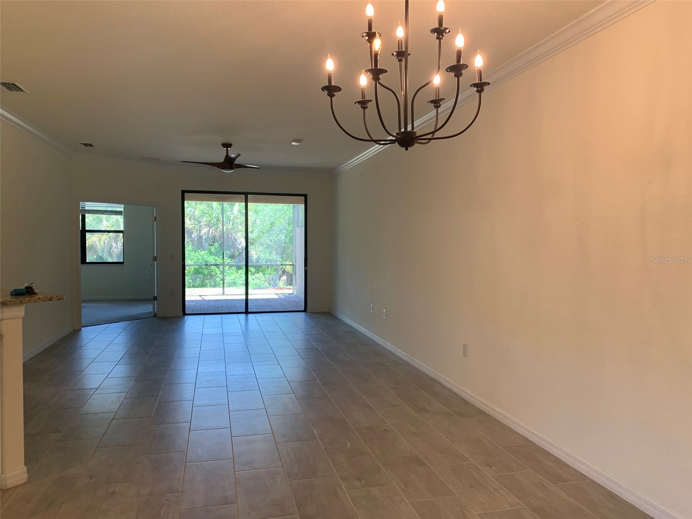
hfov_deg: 67.3
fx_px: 520
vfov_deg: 53.1
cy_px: 260
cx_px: 346
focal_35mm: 26
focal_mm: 4.25
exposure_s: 1/60
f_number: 1.8
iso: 50
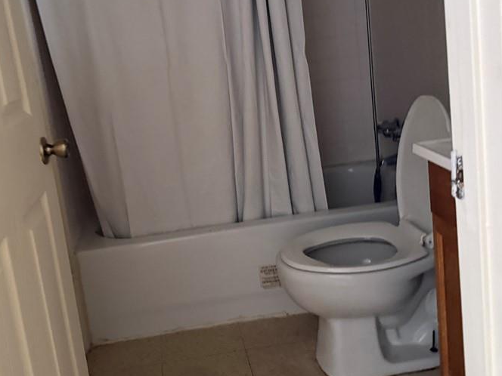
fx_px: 537
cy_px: 137
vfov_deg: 38.4
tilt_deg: -6.2
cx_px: 191
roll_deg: +6.4
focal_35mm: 37
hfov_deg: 49.7
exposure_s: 1/40
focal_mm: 6.76
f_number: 1.78
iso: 800
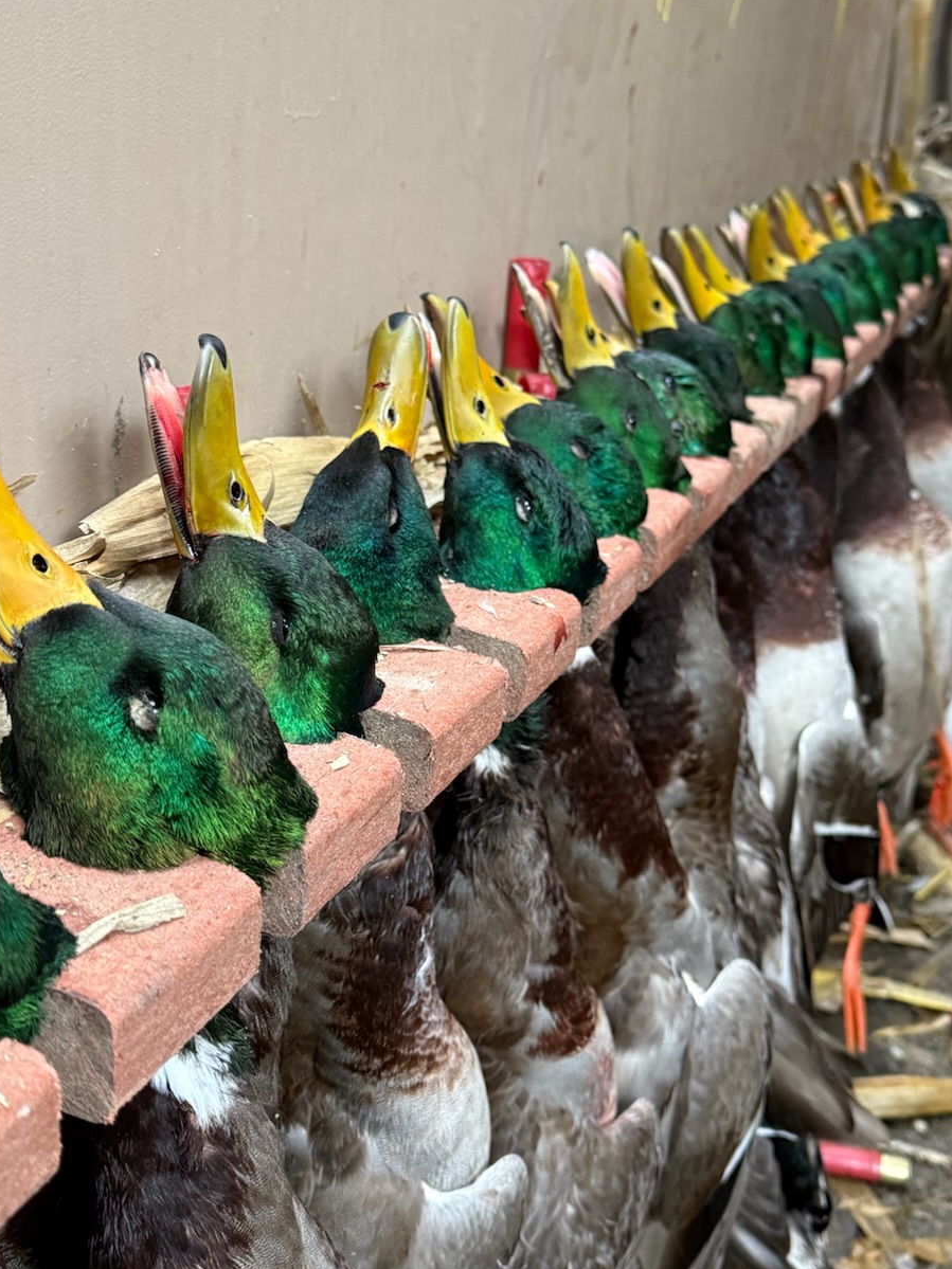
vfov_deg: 45.8
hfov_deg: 35.1
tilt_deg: -22.1
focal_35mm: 41
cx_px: 529
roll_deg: -6.2
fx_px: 1504
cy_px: 621
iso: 400
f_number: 1.78
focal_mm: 6.76
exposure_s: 1/60
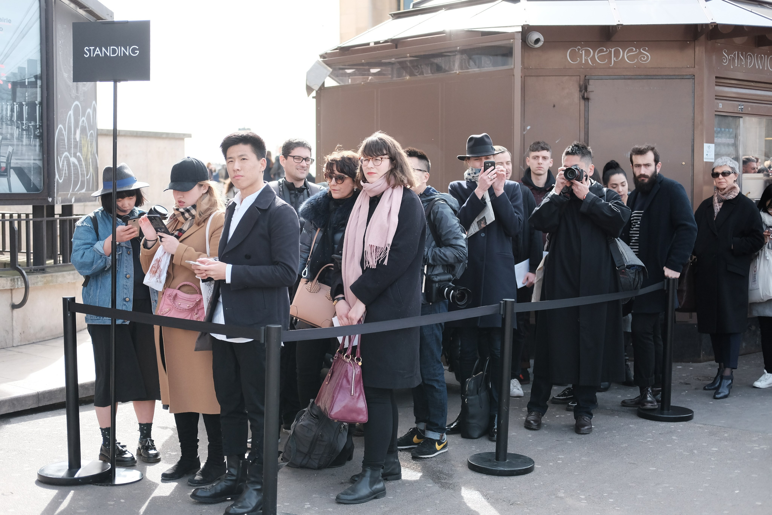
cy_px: 258
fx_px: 1137
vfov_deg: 25.5
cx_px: 386
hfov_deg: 37.5
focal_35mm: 53
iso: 800
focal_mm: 35
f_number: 2
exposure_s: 1/3200
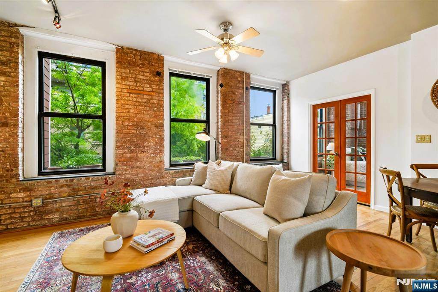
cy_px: 146
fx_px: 195
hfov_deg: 96.8
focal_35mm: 16
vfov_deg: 73.7
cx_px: 219
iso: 400
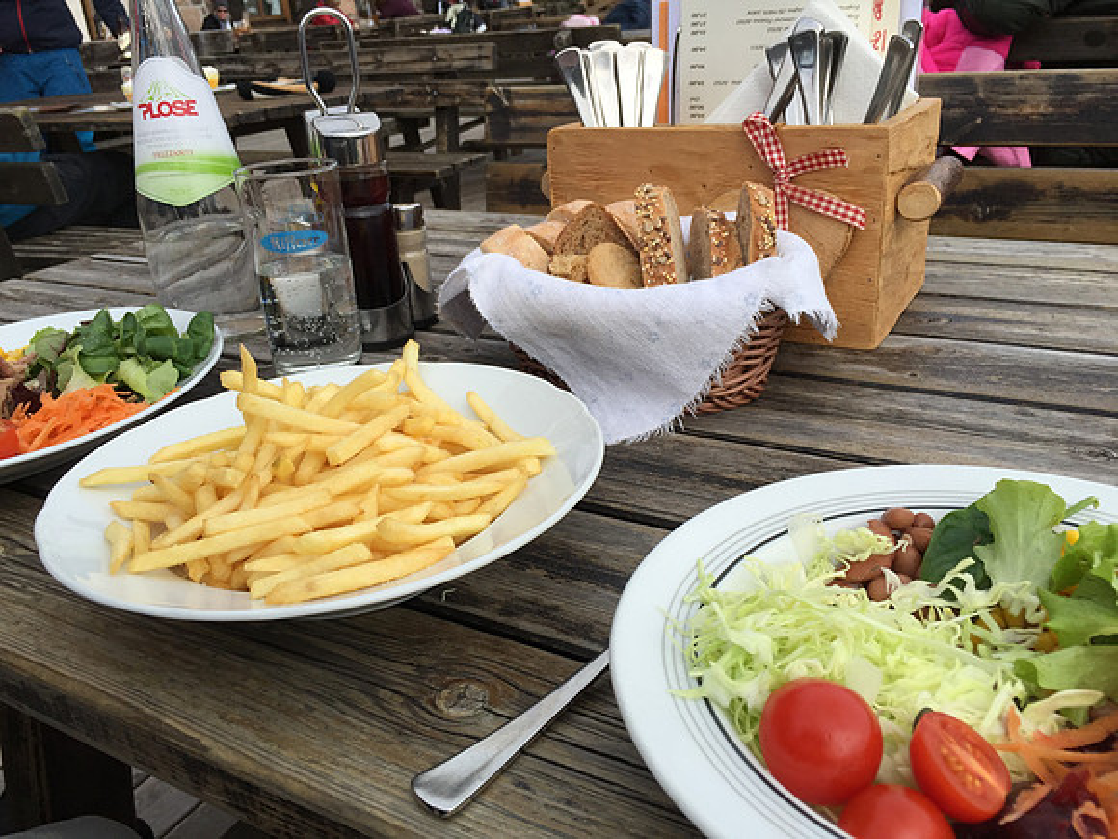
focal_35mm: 29
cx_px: 559
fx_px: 937
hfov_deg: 61.7
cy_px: 420
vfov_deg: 48.2
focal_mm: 4.15
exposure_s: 1/2198
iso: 32
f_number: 2.2
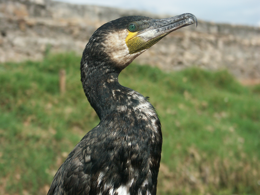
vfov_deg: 13.3
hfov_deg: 17.7
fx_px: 834
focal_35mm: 111
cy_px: 98
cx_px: 130
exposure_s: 1/1600
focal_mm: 27.58
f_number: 3.5
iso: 100
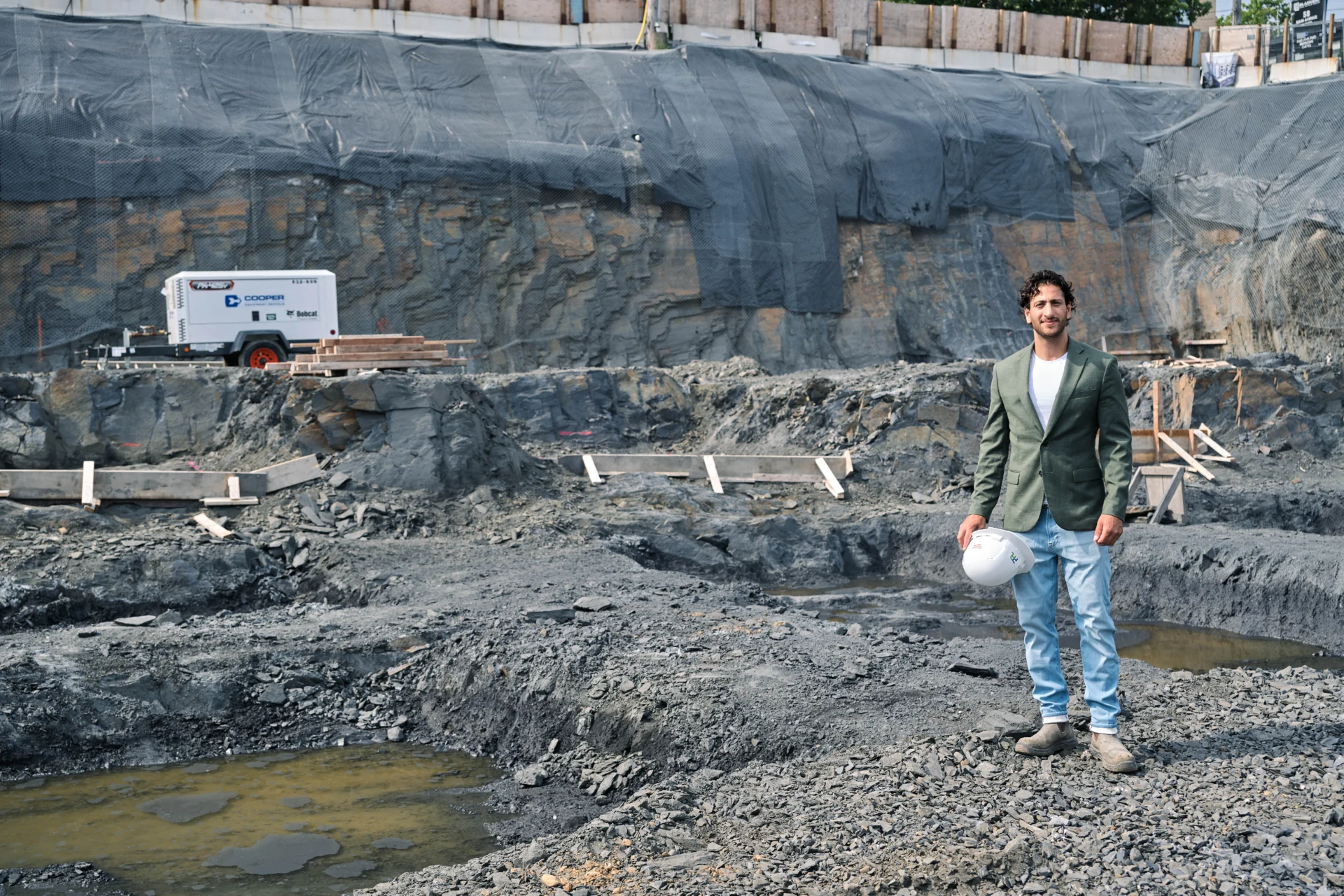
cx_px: 672
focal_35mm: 38
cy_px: 448
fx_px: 1419
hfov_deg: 50.7
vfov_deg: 35.1
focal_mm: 38
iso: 125
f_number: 4
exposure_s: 1/200
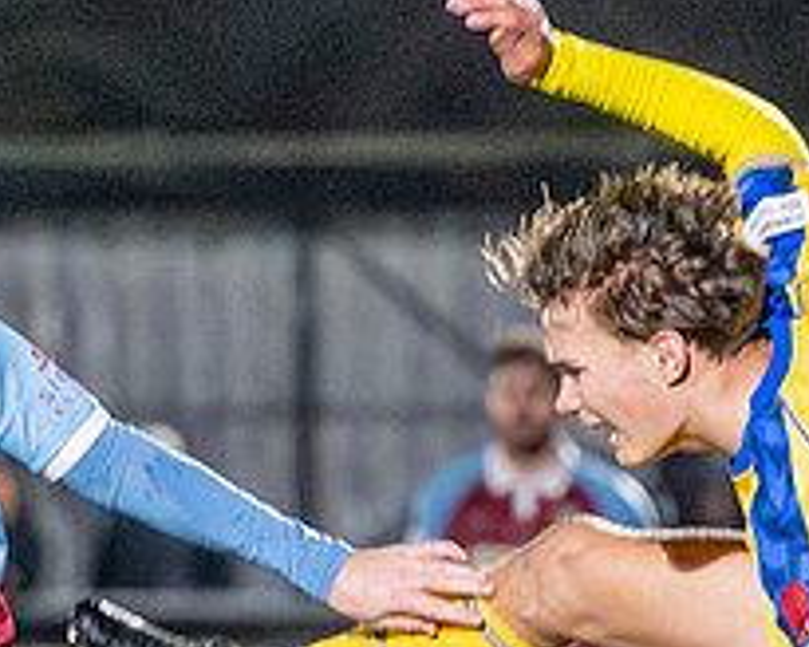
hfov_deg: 2.4
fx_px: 19418
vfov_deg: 1.9
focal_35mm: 811
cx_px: 351
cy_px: 803
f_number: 2.8
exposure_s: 1/1250
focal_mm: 130
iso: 8000
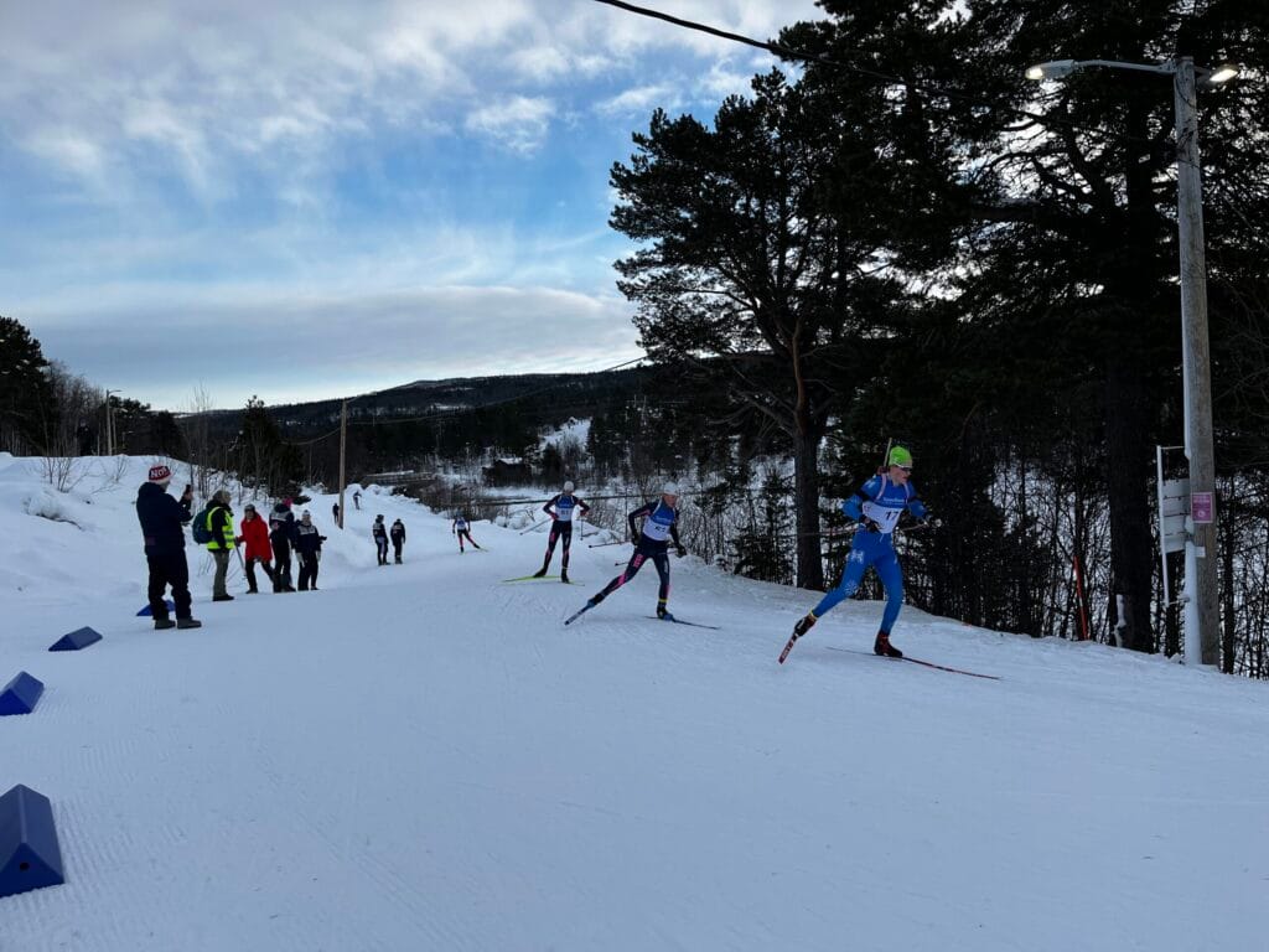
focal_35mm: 26
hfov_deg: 67.3
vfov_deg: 53.1
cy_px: 476
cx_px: 634
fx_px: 953
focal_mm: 5.1
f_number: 1.6
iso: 50
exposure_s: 1/1600
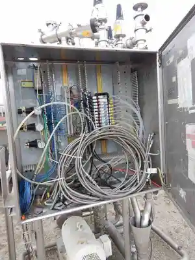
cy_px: 130
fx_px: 180
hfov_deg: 56.8
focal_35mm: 24
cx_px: 98
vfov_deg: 71.6
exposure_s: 1/250
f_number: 2.8
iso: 125
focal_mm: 4.3
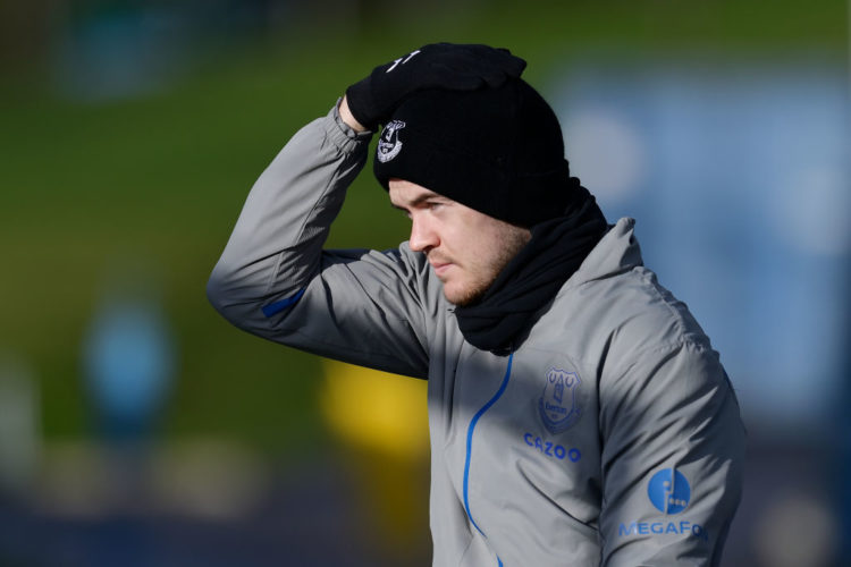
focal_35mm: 400
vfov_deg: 3.4
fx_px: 9455
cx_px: 426
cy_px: 284
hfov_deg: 5.2
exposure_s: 1/6400
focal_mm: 400
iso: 400
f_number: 3.5
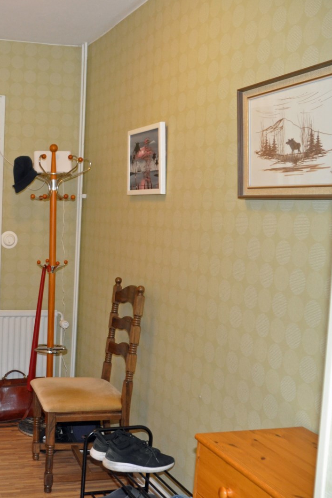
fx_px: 636
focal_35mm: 46
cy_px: 245
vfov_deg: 42.7
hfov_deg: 27.6
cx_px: 4
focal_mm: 20
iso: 800
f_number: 4
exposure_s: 1/60
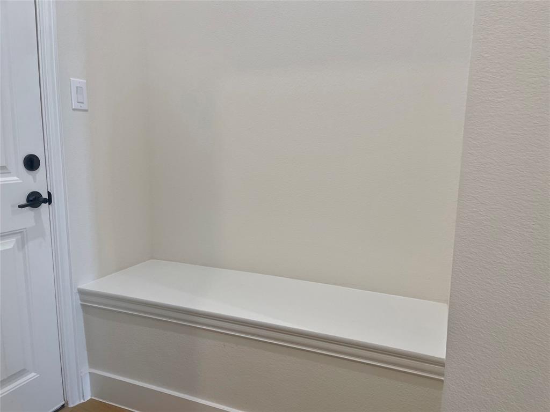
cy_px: 206
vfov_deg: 54.9
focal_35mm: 25
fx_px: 397
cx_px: 275
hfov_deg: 69.4
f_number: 1.6
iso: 100
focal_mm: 5.1
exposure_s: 1/120
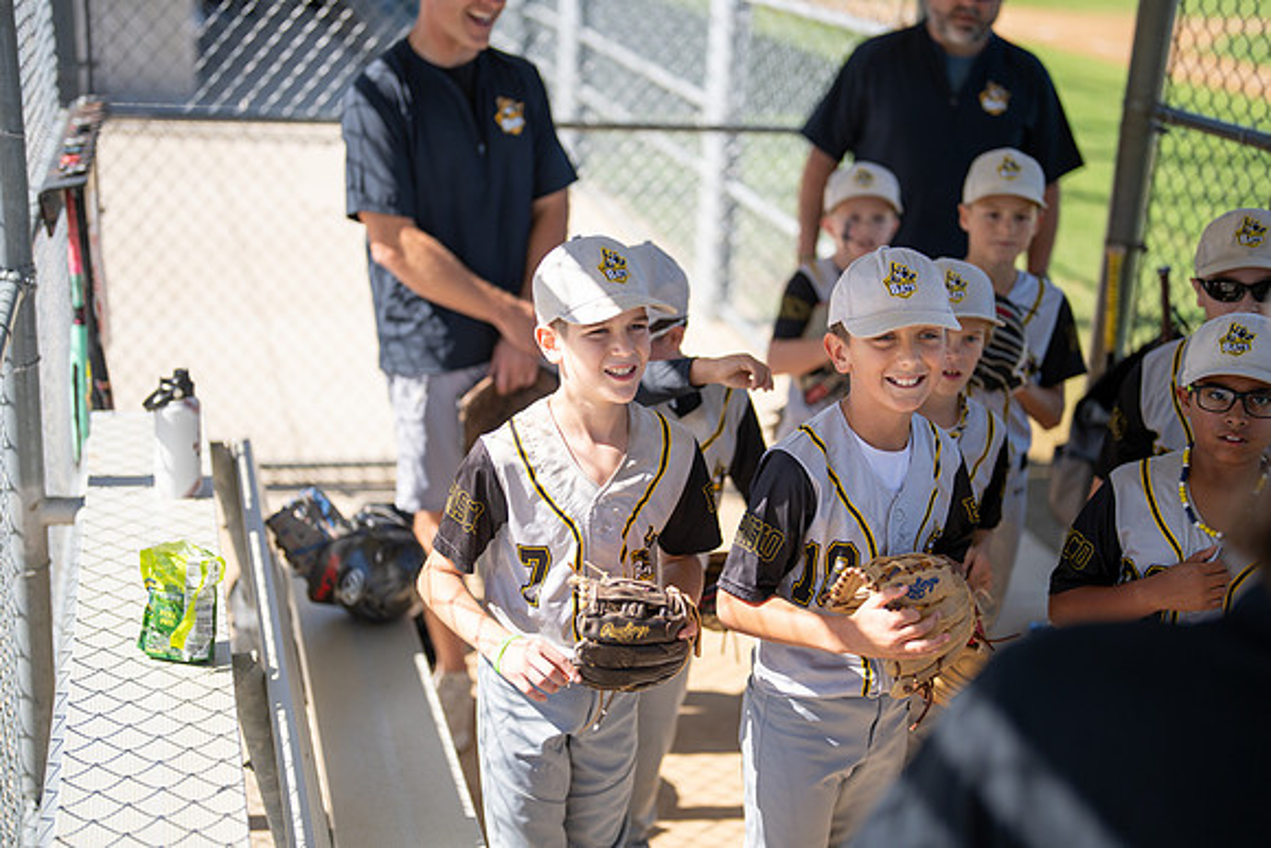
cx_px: 636
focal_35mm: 50
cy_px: 424
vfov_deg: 27.0
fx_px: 1766
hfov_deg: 39.6
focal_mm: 50
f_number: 1.2
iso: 100
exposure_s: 1/4000
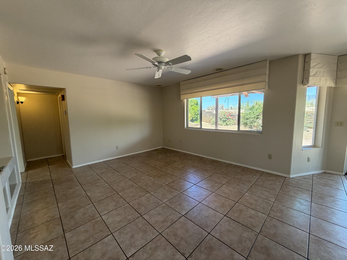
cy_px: 130
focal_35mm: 14
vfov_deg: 85.7
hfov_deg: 102.1
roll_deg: +1.5
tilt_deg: -6.7
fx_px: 140
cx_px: 174
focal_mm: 2.22
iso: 200
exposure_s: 1/120
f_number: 2.2
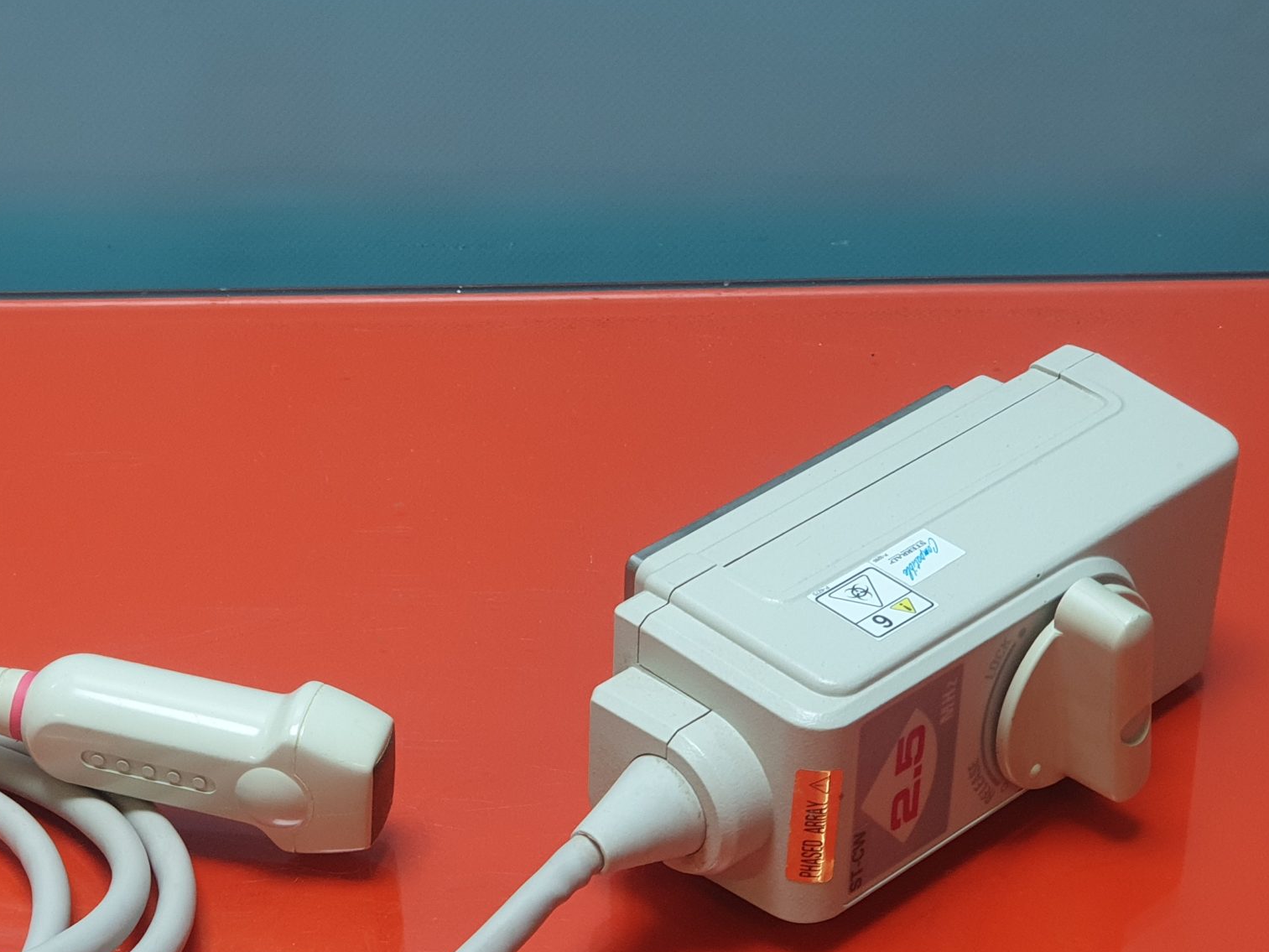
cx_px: 351
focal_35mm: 88
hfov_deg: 22.1
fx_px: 3226
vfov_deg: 16.7
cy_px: 663
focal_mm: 6
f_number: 2.4
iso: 100
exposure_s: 1/33
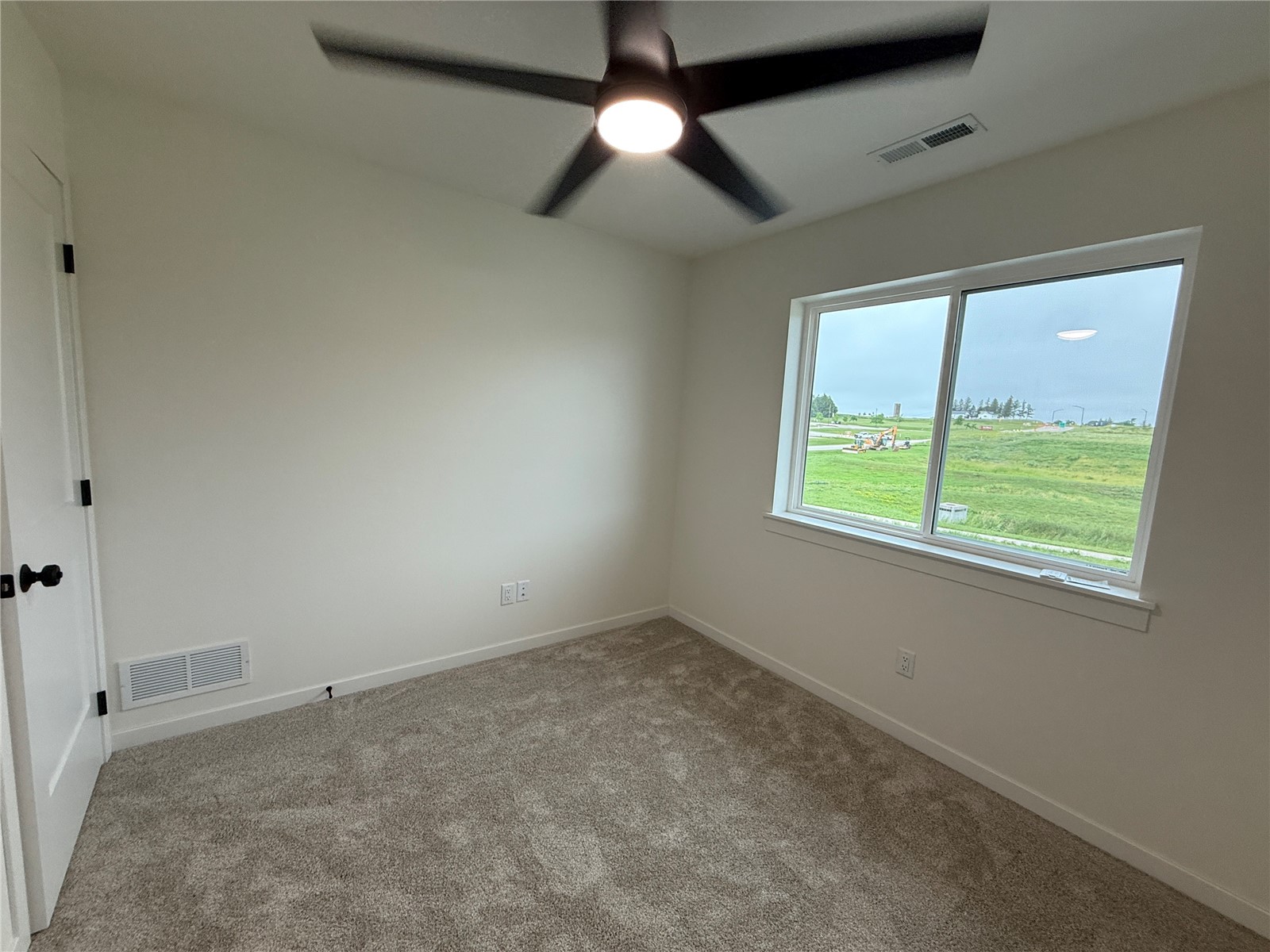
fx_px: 514
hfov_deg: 102.1
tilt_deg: -7.3
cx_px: 635
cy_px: 476
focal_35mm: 14
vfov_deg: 85.7
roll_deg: -4.1
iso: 100
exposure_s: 1/101
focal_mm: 2.22
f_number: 2.2
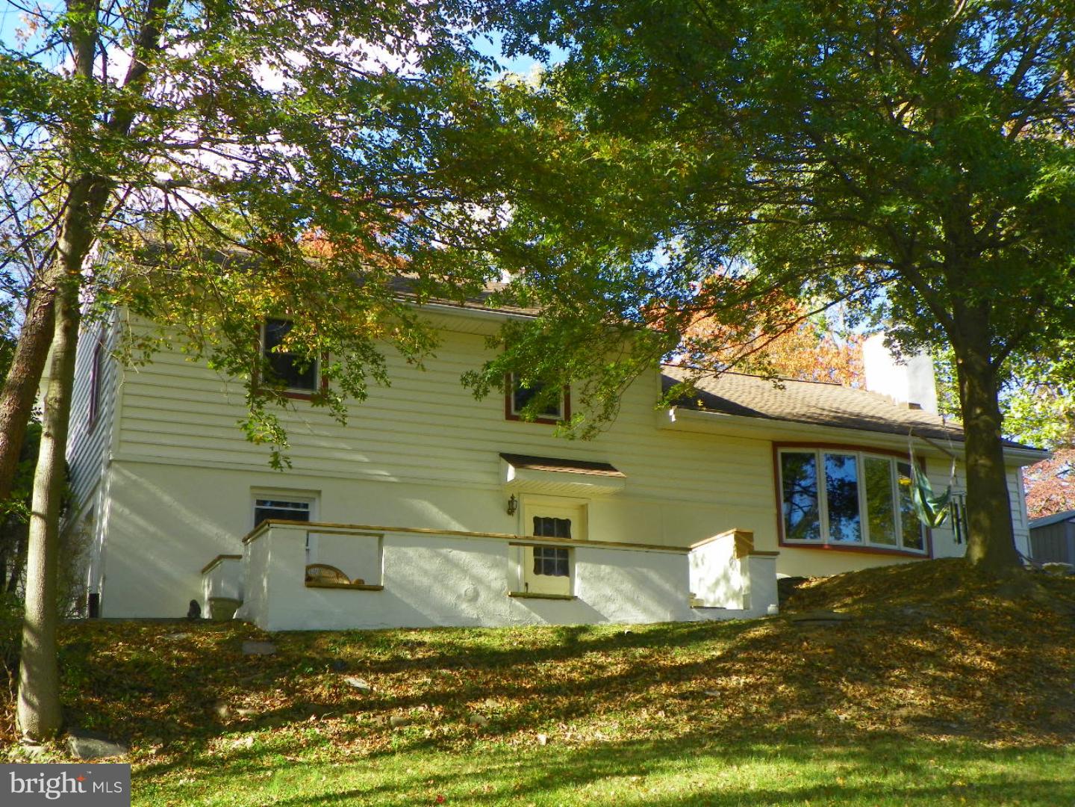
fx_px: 1491
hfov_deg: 39.7
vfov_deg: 30.3
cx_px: 538
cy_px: 404
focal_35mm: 48
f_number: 3.2
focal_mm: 8.5
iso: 64
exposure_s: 1/160
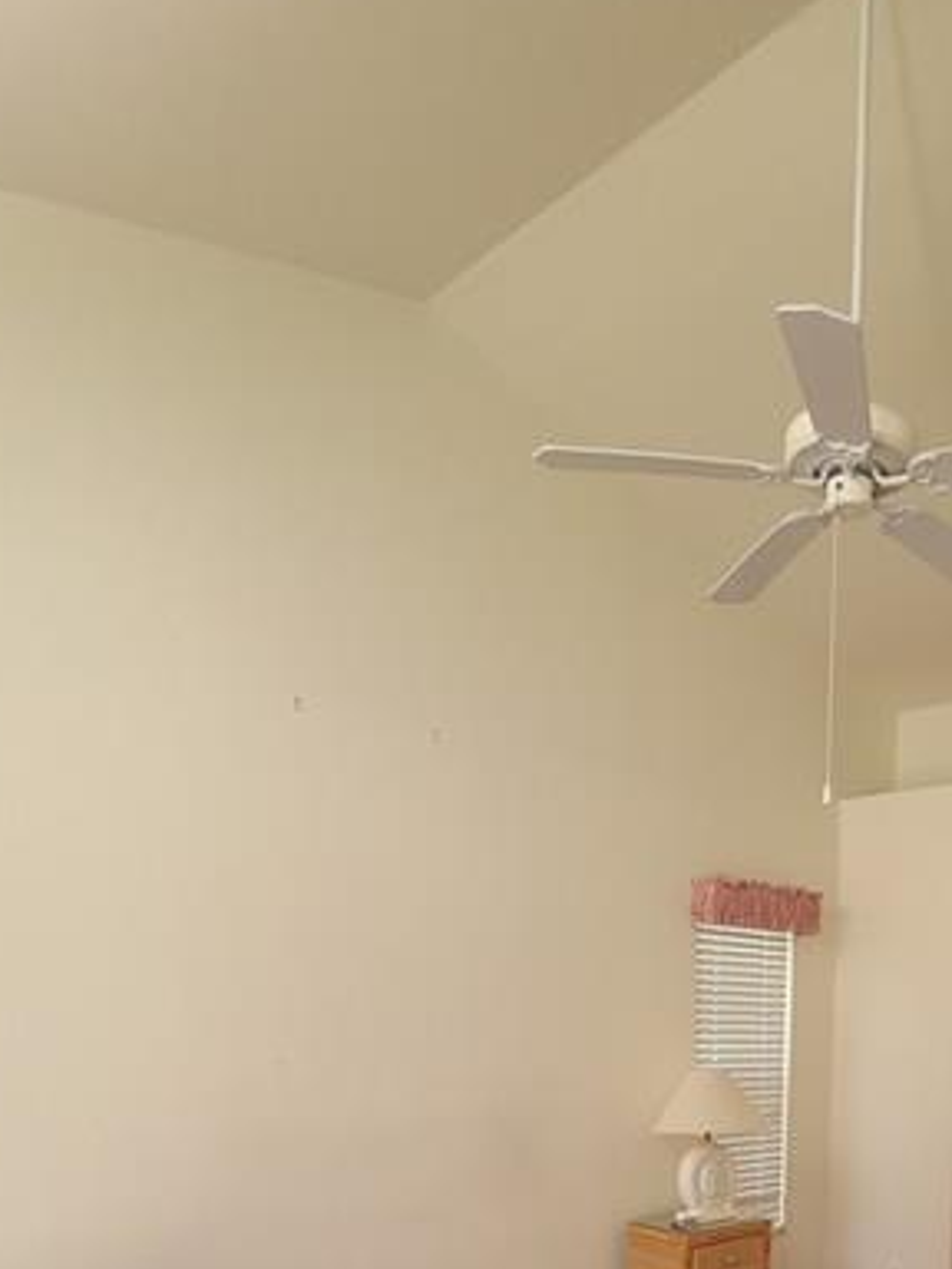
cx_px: 797
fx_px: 953
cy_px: 1170
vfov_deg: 56.8
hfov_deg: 49.1
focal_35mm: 26
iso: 80
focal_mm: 2.2
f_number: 2.2
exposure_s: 1/60
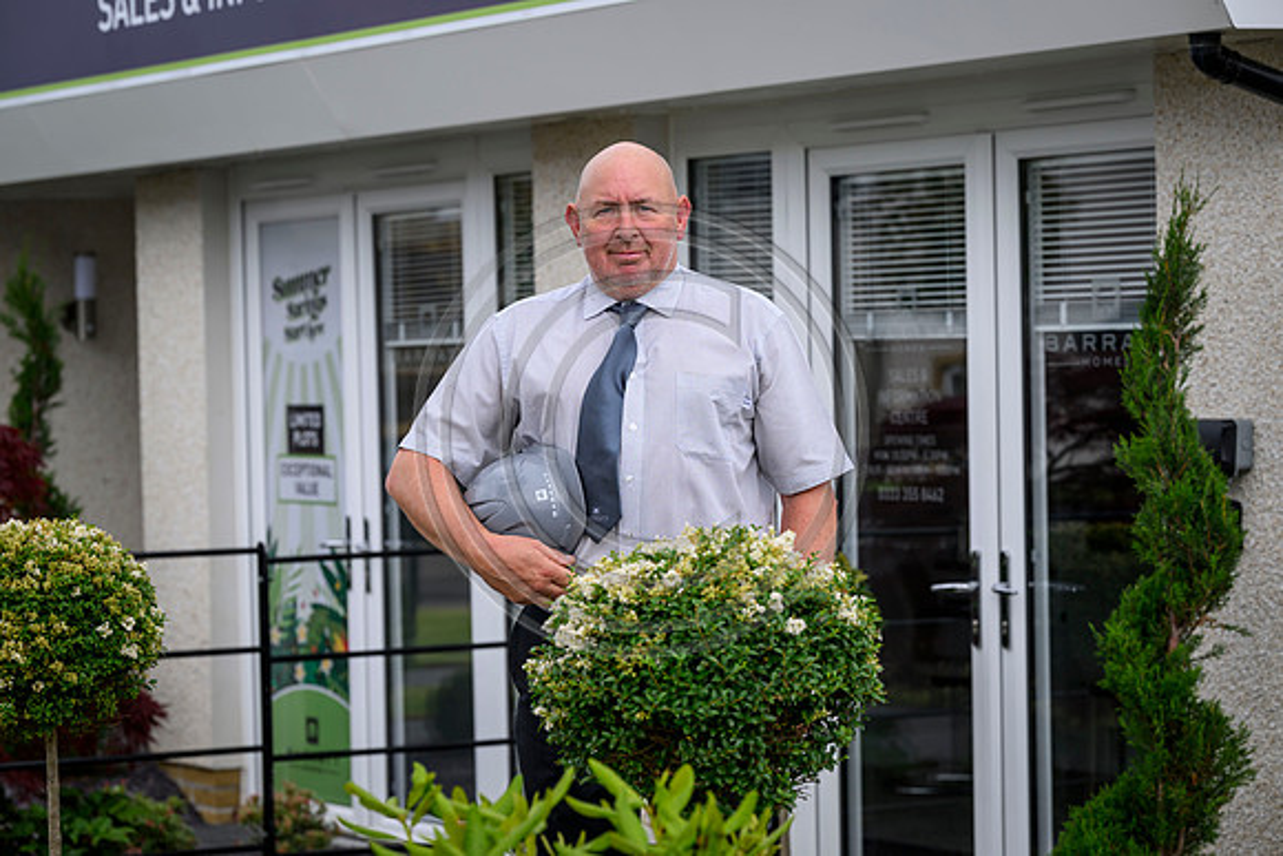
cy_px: 428
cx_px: 642
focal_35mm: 113
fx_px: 4025
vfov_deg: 12.1
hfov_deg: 18.1
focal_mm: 110
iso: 200
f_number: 5
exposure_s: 1/400
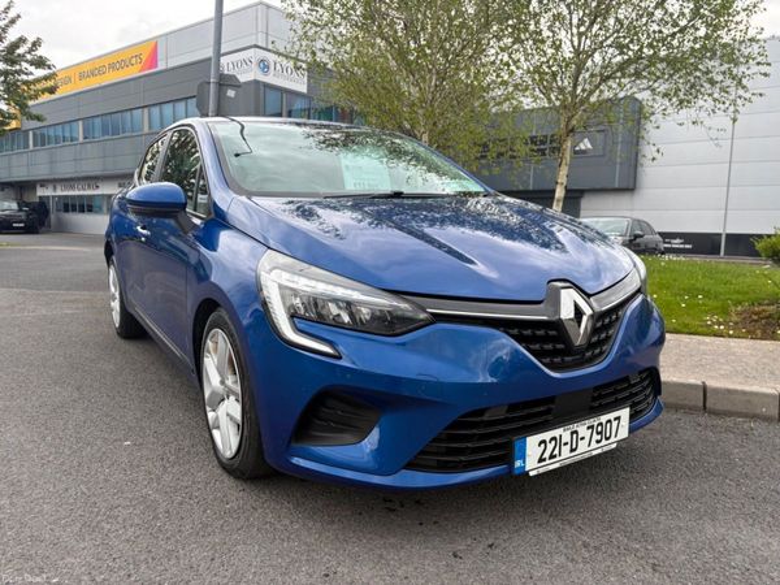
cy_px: 292
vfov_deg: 53.1
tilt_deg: -4.3
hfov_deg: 67.3
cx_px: 390
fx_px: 586
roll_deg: -1.1
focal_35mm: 26
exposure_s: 1/973
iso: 64
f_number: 1.6
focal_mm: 5.96
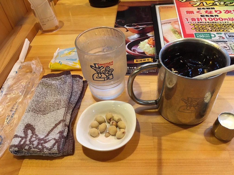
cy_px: 88
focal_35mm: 29
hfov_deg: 61.7
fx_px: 196
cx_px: 117
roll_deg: +5.2
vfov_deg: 48.2
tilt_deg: -44.8
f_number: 2.2
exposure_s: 1/30
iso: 200
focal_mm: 4.15
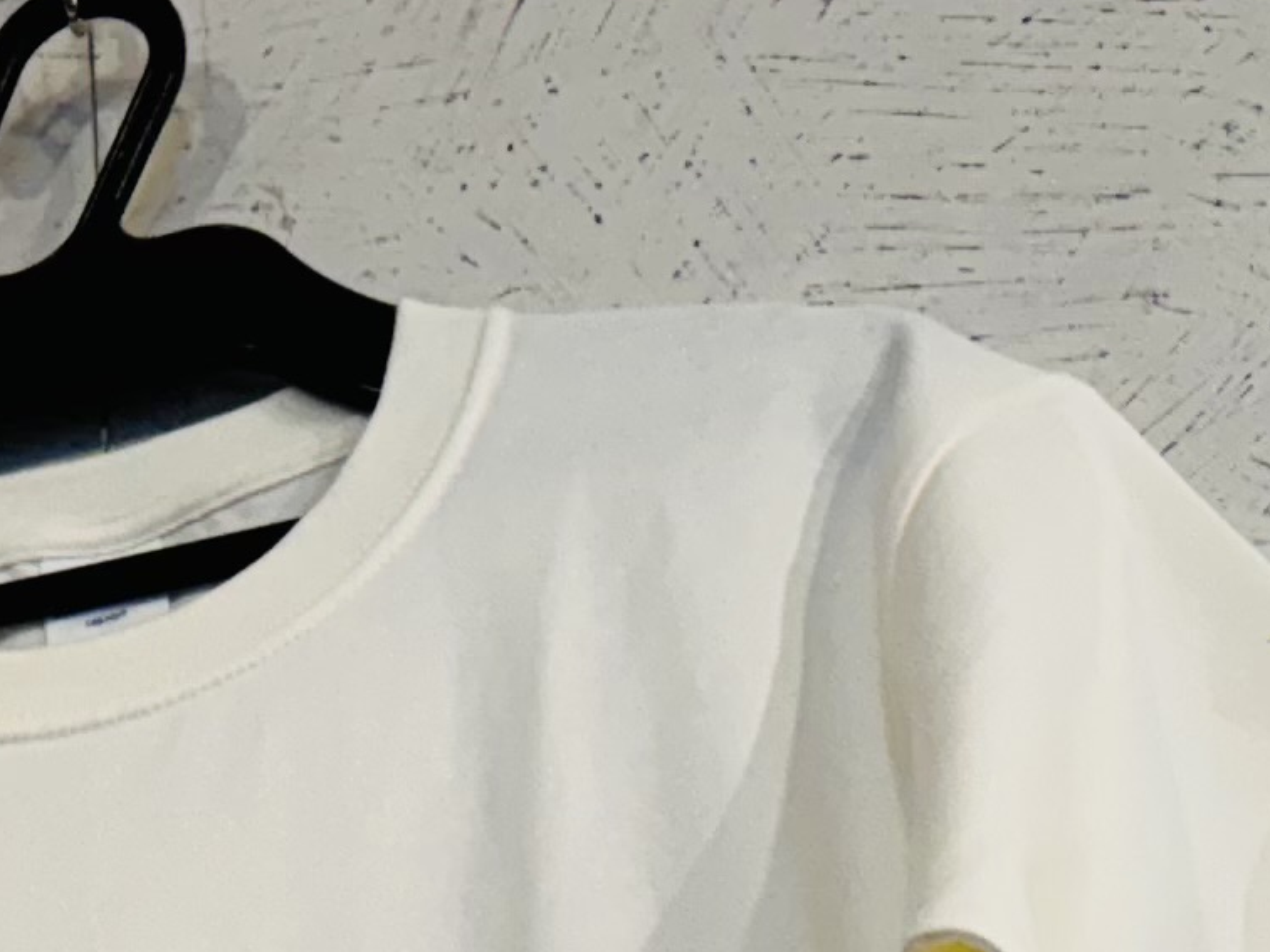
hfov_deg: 14.1
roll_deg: -2.0
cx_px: -790
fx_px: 4696
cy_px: 2470
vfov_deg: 9.8
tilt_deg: +21.2
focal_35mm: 128
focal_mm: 6.76
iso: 100
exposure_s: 1/120
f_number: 1.78
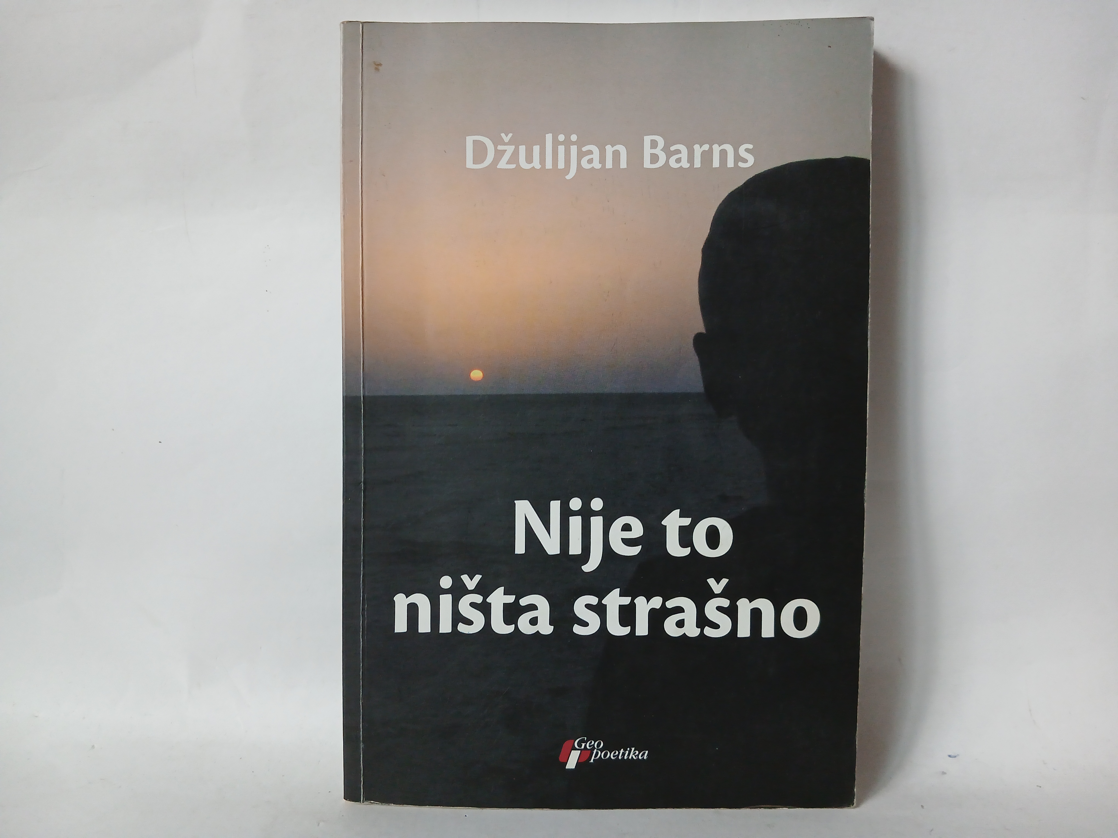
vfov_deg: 51.4
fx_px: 872
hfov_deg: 65.3
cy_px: 419
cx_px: 559
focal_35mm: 27
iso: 200
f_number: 1.8
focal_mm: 3.98
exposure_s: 1/40
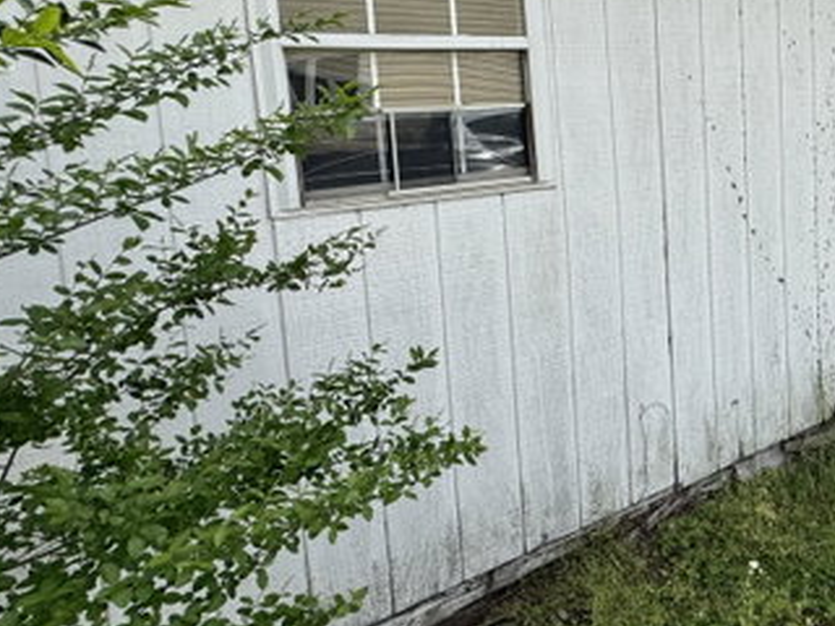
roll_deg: +2.7
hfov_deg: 55.0
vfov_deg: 47.7
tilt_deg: -5.3
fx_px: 675
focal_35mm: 28
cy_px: 149
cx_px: 753
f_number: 2.2
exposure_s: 1/1236
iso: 50
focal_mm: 2.22
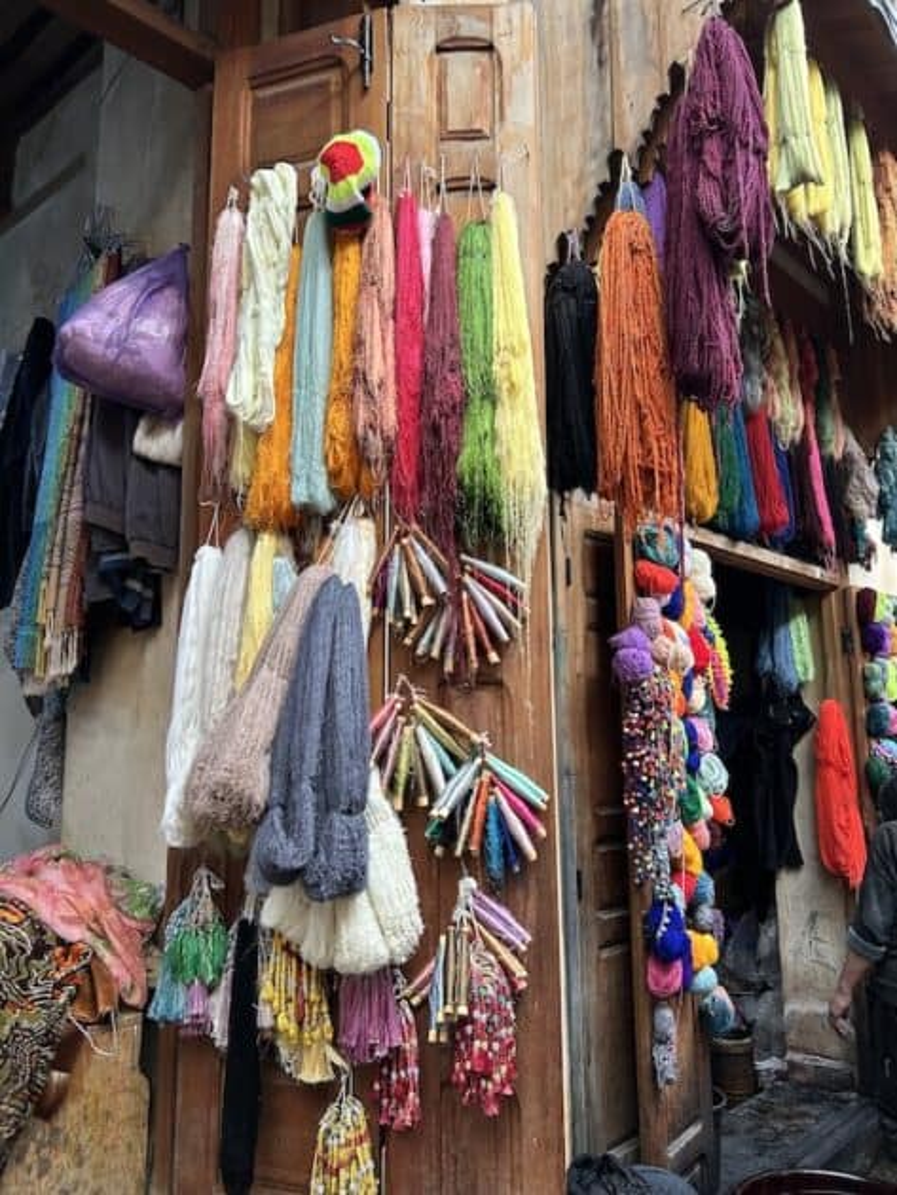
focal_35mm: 26
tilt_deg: +12.7
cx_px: 448
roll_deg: -1.3
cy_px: 598
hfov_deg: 53.1
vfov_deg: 67.3
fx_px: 898
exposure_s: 1/85
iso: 125
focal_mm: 5.7
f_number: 1.5
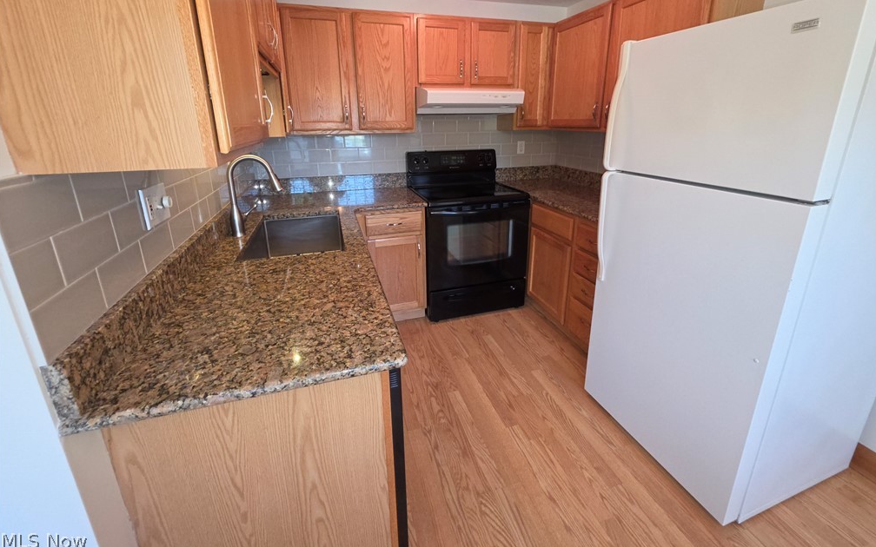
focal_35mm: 14
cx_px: 441
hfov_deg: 105.3
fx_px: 334
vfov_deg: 77.8
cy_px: 221
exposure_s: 1/60
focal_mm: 2.2
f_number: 1.9
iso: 160
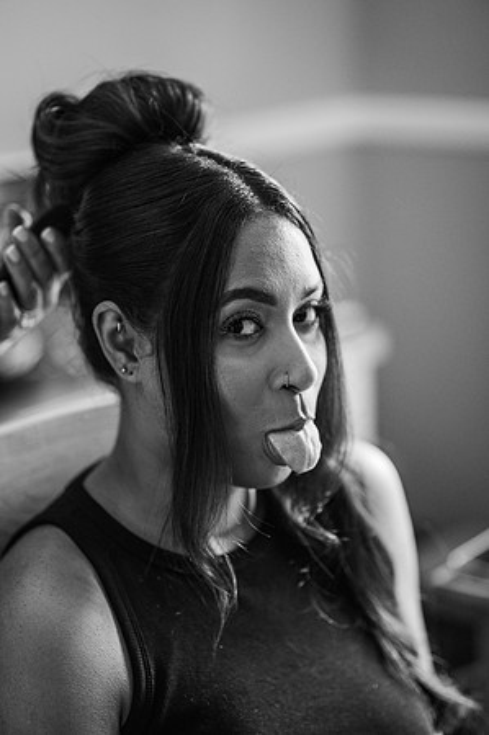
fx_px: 1736
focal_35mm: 85
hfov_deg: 16.0
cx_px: 244
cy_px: 368
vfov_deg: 23.9
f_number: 1.8
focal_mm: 85
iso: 1400
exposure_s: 1/200
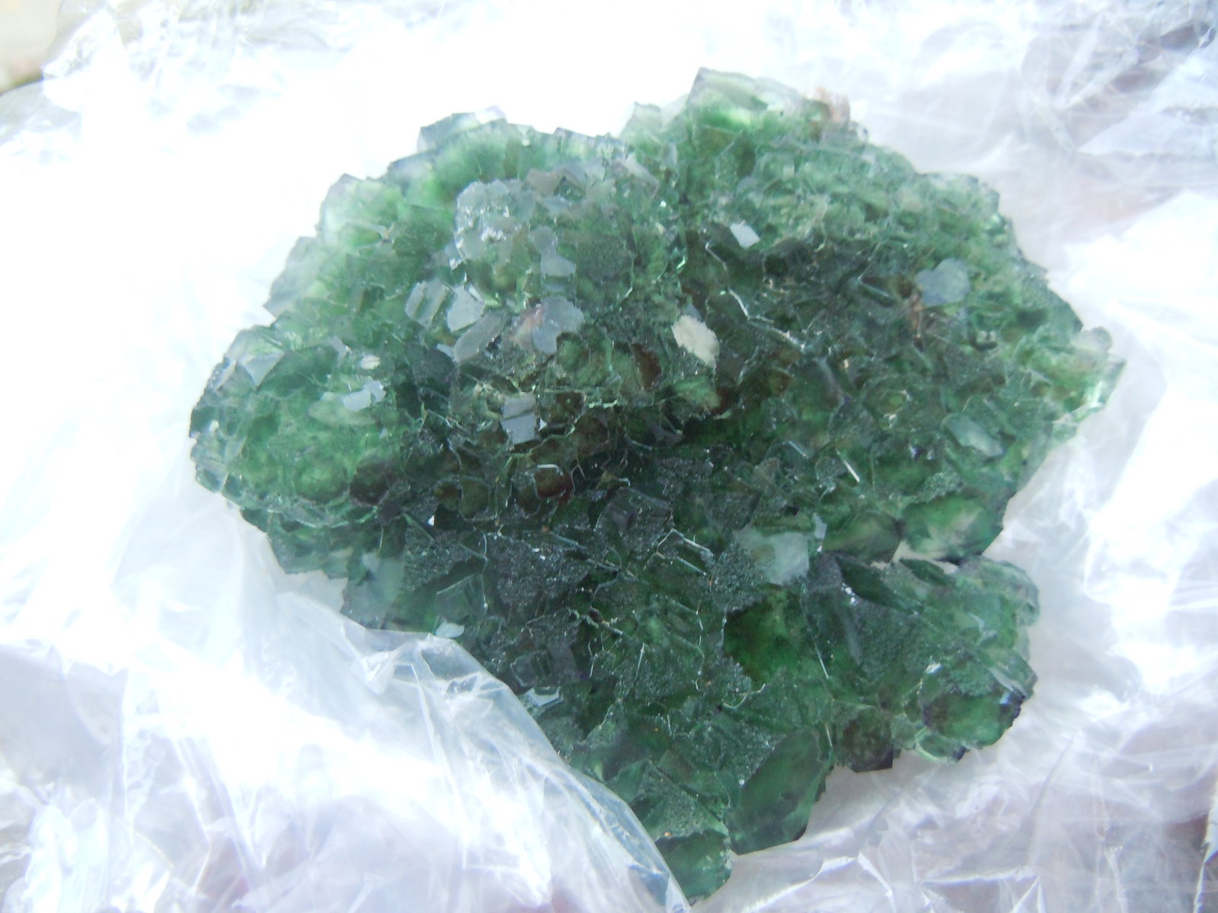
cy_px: 456
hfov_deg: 60.0
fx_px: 1056
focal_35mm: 30
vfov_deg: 46.8
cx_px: 609
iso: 400
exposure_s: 1/13
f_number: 3.5
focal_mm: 5.4
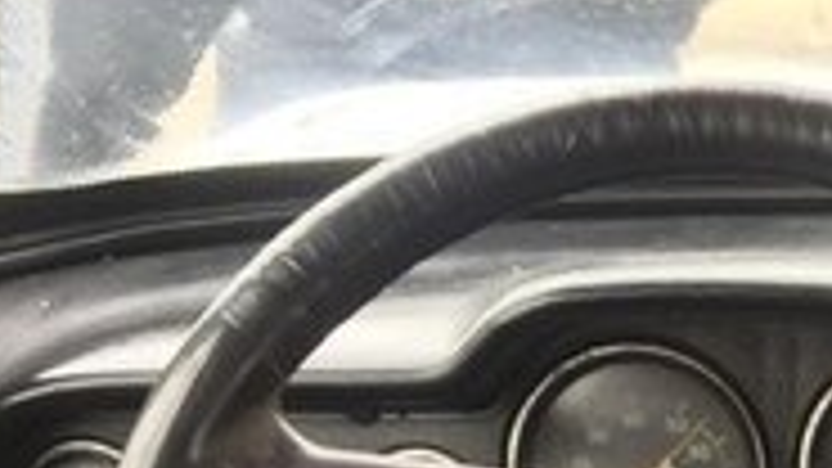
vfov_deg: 9.9
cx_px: 1250
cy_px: 947
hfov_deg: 17.1
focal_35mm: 113
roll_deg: -4.2
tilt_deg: -31.6
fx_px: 2493
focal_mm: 4.15
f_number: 2.2
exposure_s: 1/50
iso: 40
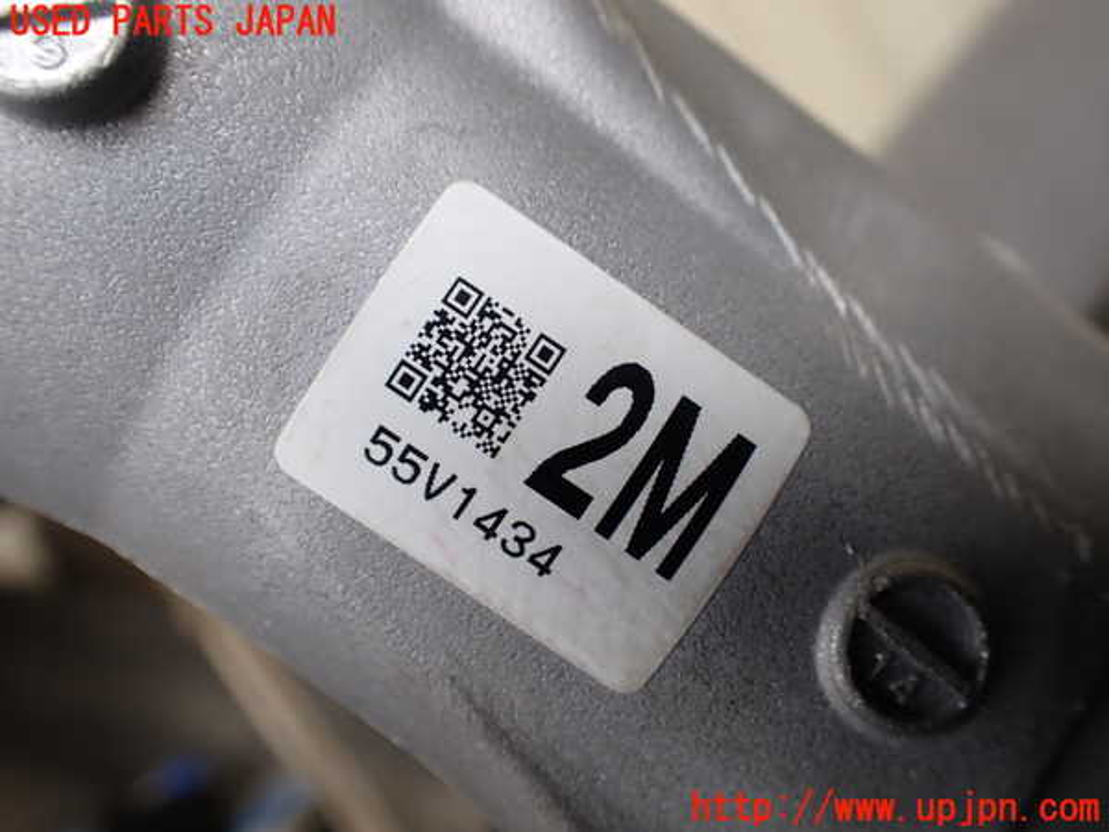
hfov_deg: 60.0
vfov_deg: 46.8
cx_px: 554
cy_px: 416
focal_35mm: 30
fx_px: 961
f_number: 2.3
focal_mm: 5.4
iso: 100
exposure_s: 1/160
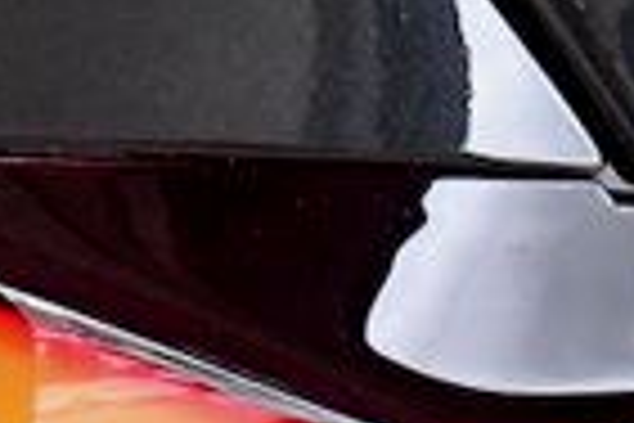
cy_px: 362
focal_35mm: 486
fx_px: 8558
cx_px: 405
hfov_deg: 4.2
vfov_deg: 2.8
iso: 2500
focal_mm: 45
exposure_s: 1/400
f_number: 5.6
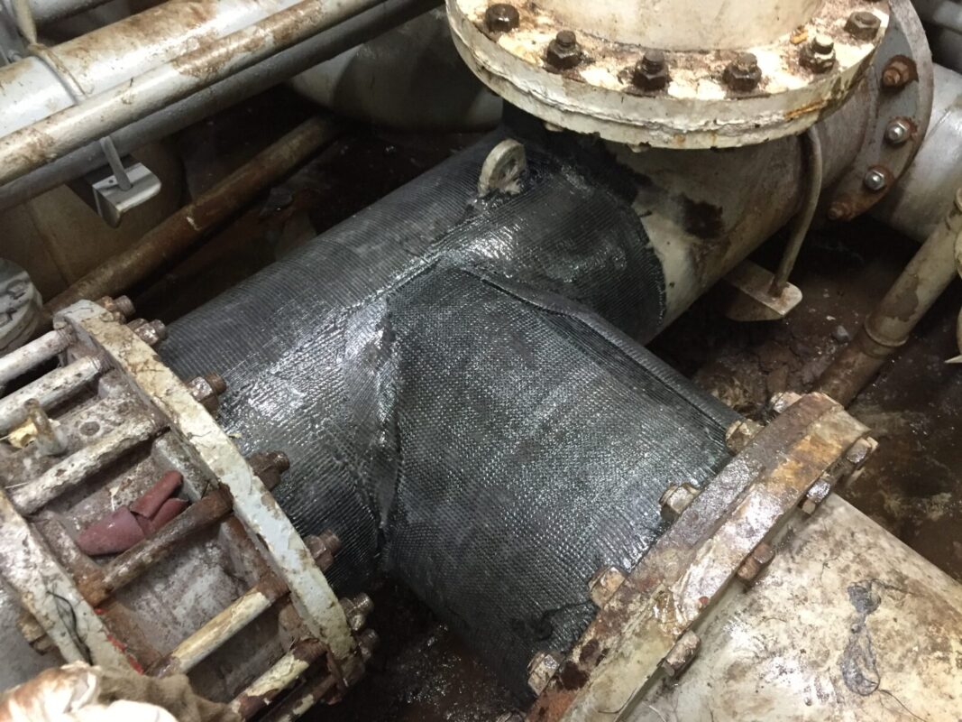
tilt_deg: -52.2
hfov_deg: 61.7
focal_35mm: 29
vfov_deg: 48.2
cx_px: 481
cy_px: 361
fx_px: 806
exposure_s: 1/20
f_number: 2.2
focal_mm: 4.15
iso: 250
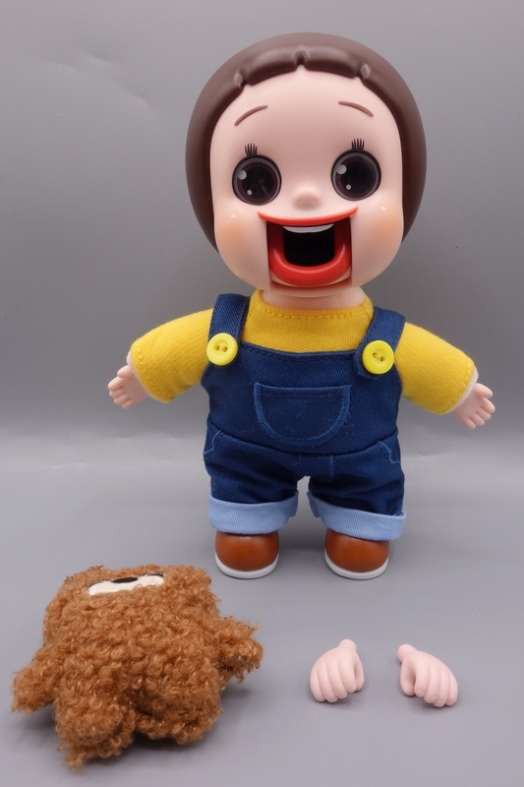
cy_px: 394
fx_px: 612
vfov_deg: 65.5
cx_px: 262
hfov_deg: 46.4
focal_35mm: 28
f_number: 11
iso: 125
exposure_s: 1/20
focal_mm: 10.4
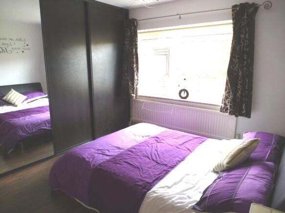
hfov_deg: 71.6
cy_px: 106
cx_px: 142
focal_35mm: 24
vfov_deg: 56.8
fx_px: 198
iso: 250
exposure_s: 1/60
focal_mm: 4.3
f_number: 3.3
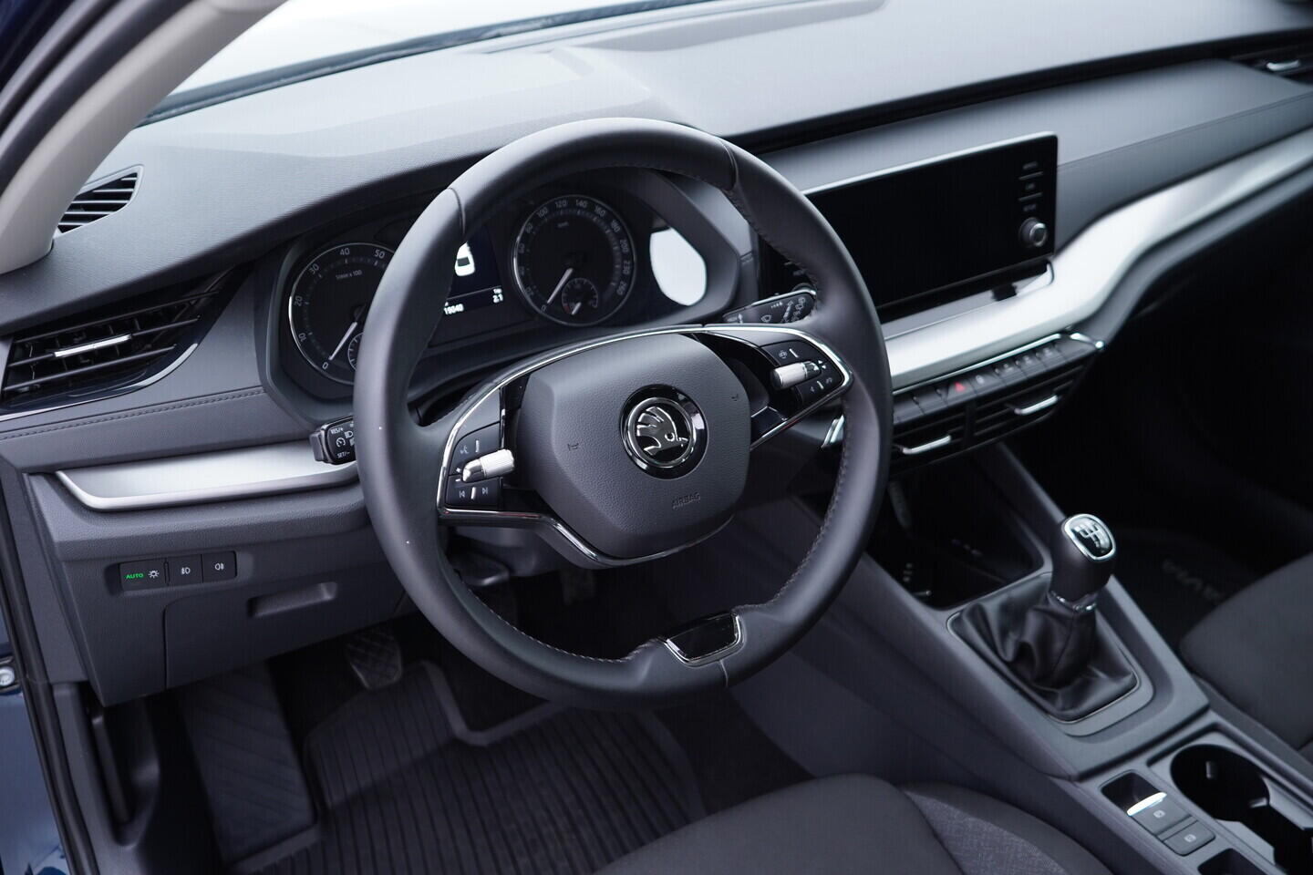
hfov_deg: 53.1
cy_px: 438
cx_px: 656
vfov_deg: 36.9
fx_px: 1313
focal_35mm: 36
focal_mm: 24
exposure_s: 1/40
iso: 250
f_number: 2.8
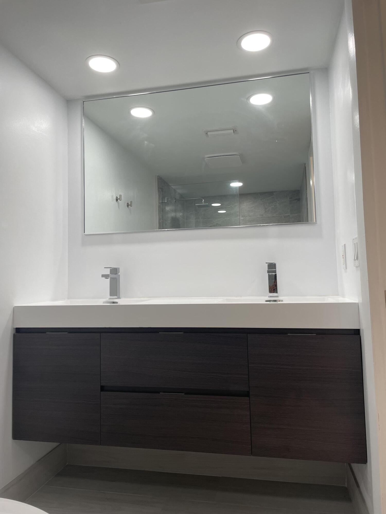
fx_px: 387
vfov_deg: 67.3
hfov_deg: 53.1
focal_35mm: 26
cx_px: 193
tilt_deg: +4.3
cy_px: 257
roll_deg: +1.0
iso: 32
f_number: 1.6
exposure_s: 1/120
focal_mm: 4.2
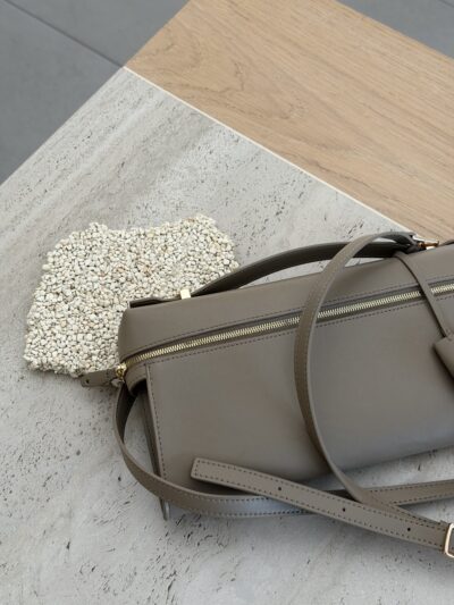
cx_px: 227
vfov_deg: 39.6
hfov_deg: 30.3
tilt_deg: -62.6
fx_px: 839
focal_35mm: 48
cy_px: 302
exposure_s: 1/121
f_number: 1.78
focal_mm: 6.76
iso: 80
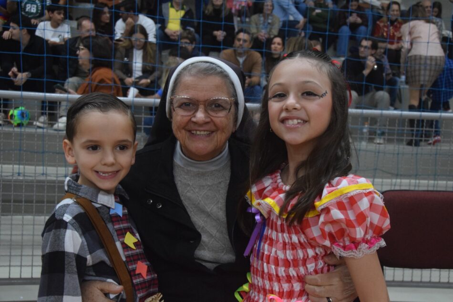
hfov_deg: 42.3
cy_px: 151
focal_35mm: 46
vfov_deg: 29.0
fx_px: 585
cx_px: 226
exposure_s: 1/100
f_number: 7.1
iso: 3200
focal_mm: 31
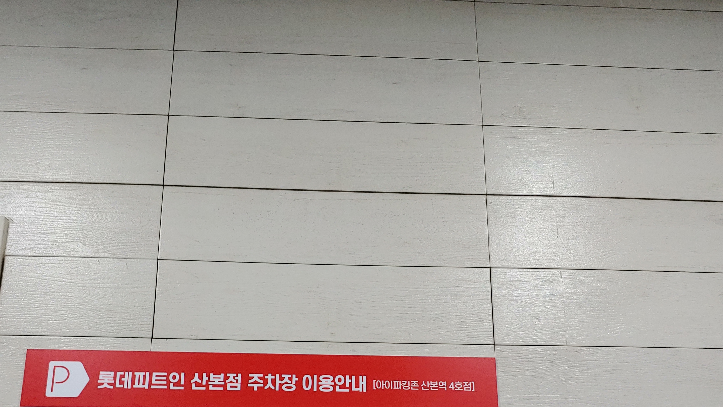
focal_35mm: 41
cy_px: 374
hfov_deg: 49.4
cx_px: 343
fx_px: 786
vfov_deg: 27.8
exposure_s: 1/120
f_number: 1.5
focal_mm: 4.23
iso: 150
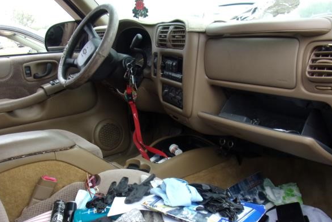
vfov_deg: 38.5
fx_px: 314
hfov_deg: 55.8
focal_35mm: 34
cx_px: 159
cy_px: 148
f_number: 3.3
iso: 80
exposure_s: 1/80
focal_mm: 4.3
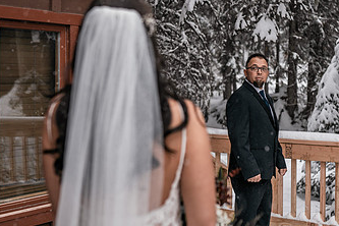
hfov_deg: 32.7
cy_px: 89
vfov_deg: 22.2
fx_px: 574
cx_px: 211
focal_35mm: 61
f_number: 2
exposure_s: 1/400
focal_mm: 35
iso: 200
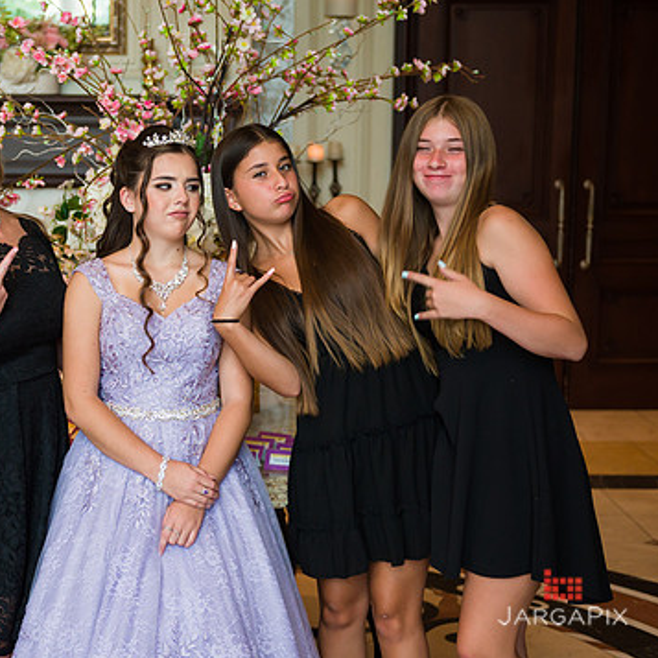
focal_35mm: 73
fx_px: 1570
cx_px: 140
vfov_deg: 23.7
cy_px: 347
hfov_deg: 23.4
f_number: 3.2
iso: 800
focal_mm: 44
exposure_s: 1/200
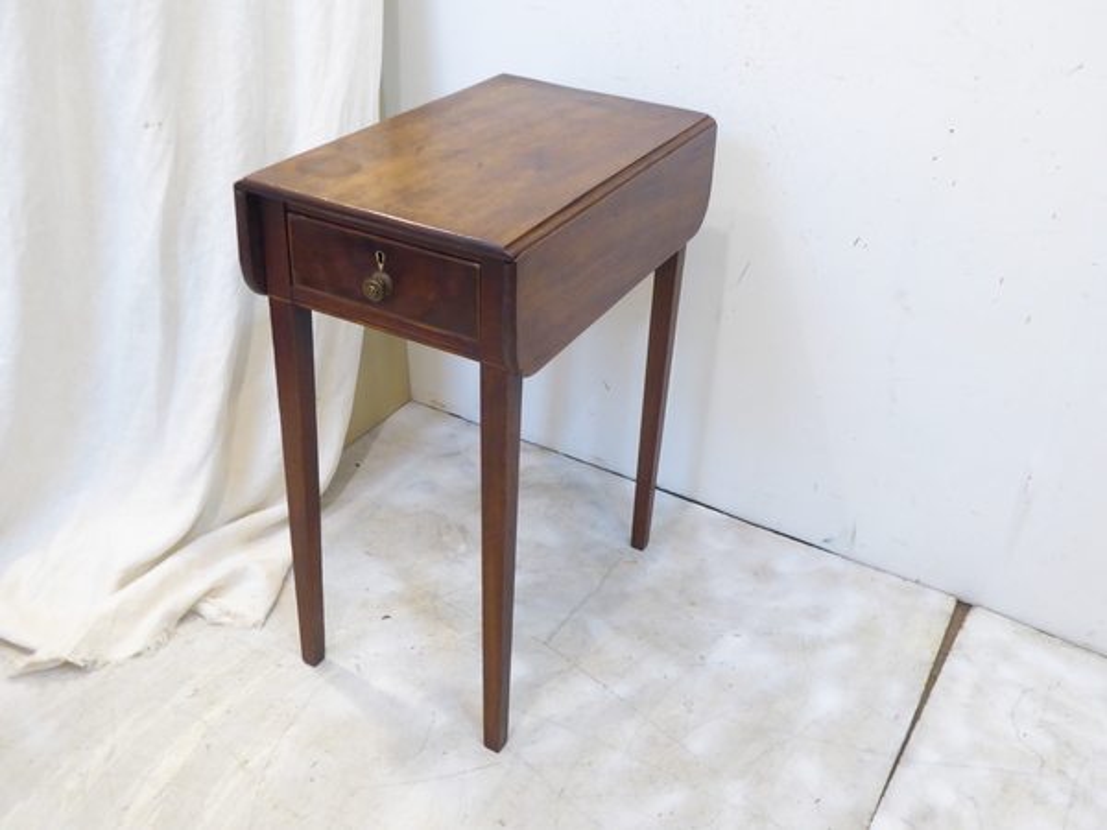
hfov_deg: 54.0
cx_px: 554
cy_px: 415
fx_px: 1087
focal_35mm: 34
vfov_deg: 41.8
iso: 400
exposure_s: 1/13
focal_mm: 5.8
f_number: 3.6
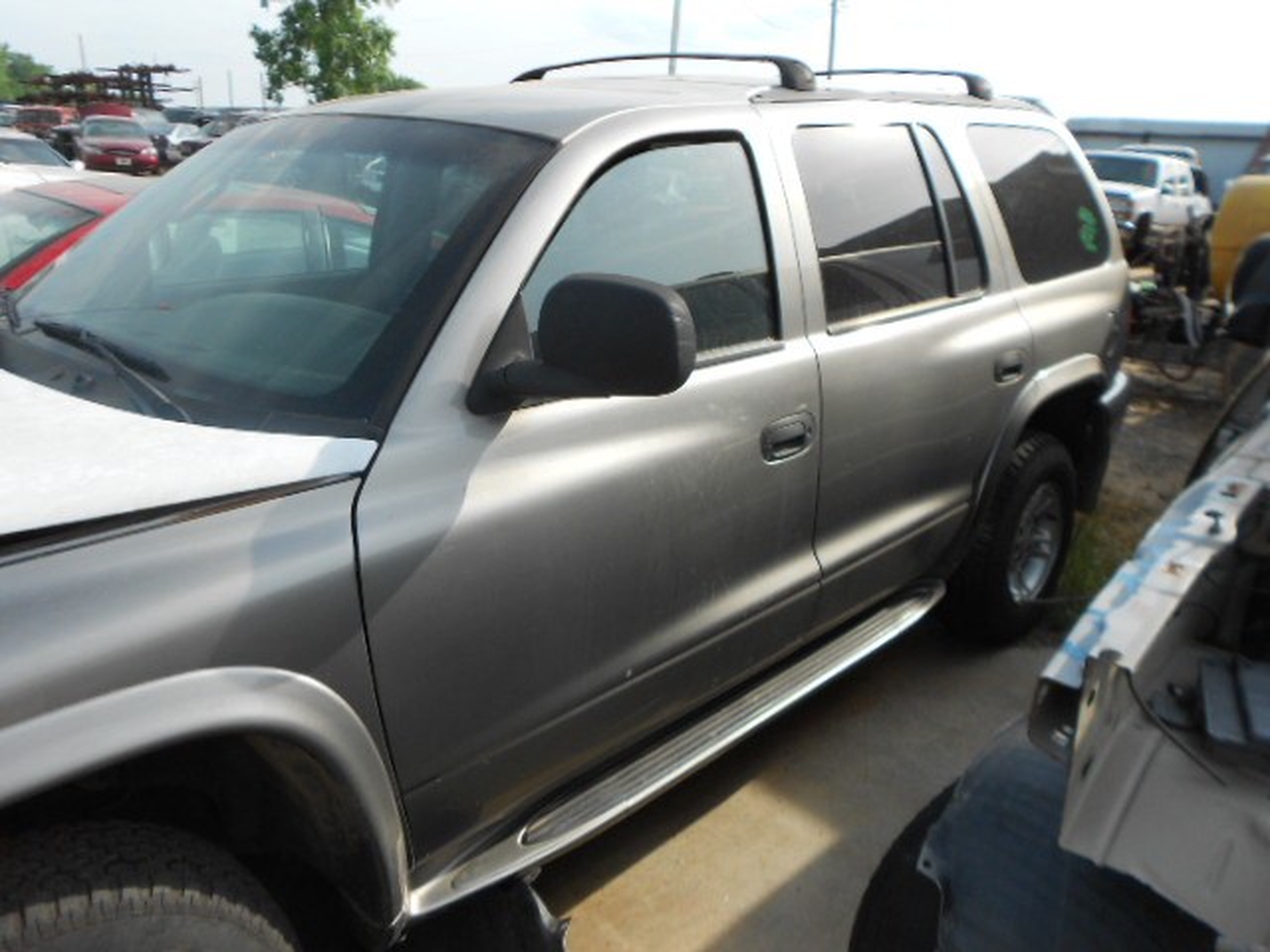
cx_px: 635
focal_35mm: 26
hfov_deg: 67.3
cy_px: 476
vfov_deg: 53.1
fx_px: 954
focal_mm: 4.6
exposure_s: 1/640
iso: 80
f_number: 3.2
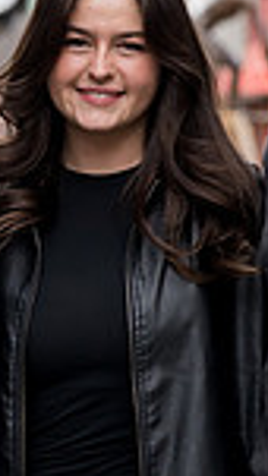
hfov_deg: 3.0
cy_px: 292
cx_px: -170
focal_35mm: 407
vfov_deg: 5.3
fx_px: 5139
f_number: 5
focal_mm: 101
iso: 640
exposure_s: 1/125
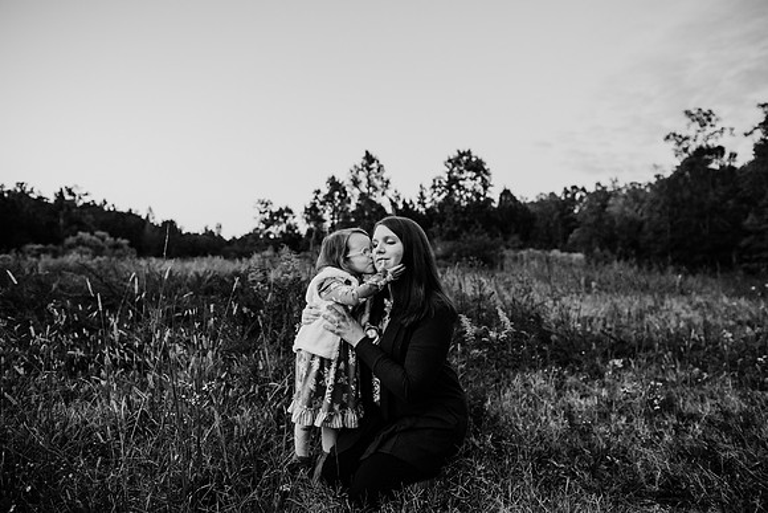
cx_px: 384
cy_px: 256
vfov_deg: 53.2
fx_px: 512
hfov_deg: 73.7
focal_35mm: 24
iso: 800
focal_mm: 24
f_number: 2.8
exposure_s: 1/250
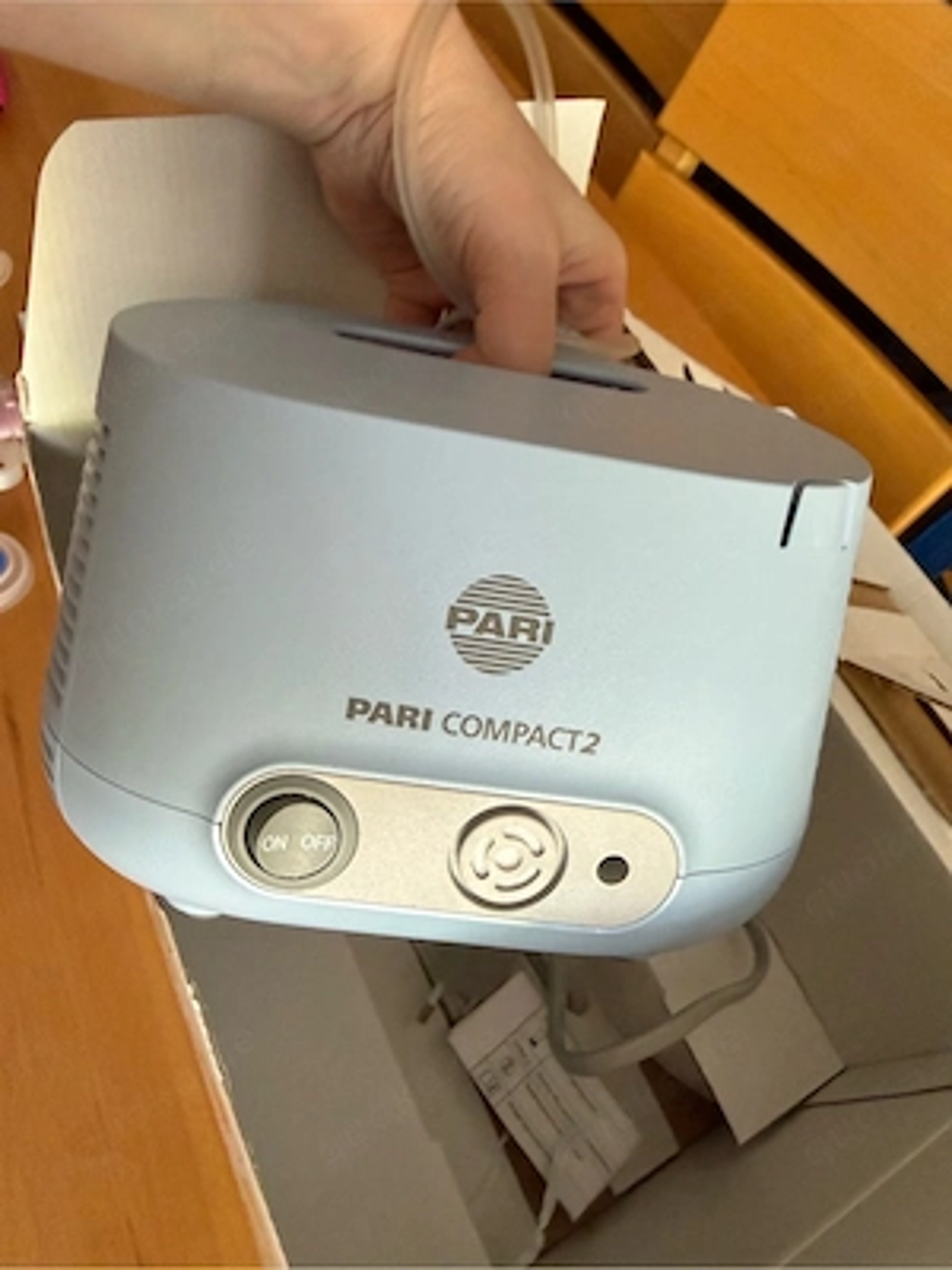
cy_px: 635
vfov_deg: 71.6
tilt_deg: -53.5
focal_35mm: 24
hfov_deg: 56.8
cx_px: 476
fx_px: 880
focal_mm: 2.22
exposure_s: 1/47
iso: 400
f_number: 2.2
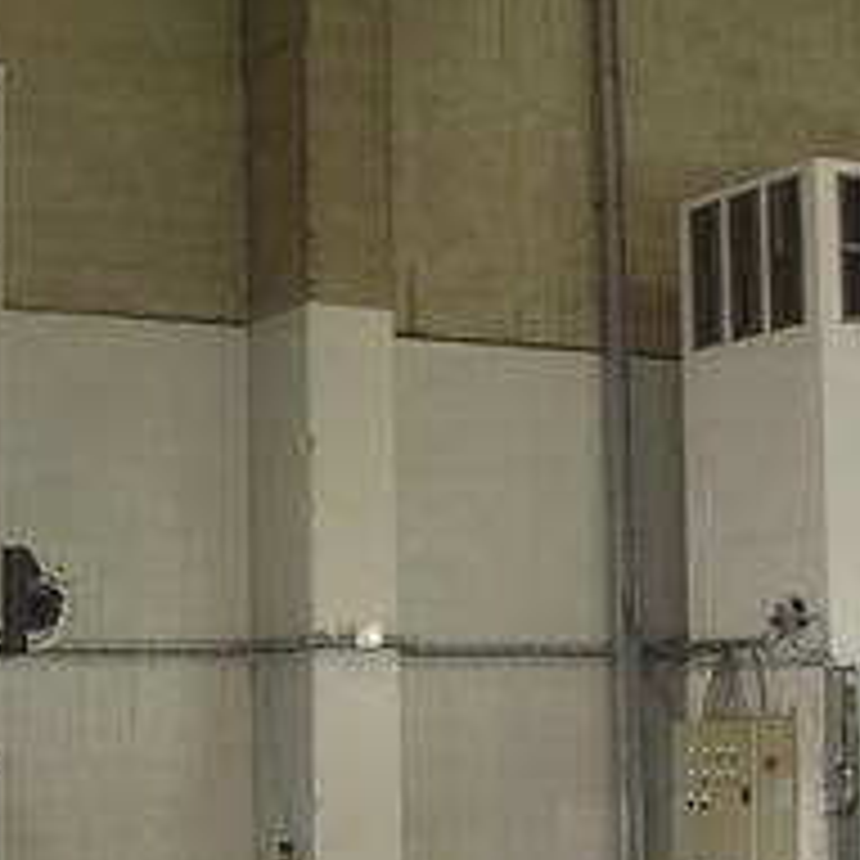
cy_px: 543
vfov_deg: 19.7
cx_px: 261
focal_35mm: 88
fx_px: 2473
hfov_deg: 19.6
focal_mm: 5.8
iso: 100
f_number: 2.8
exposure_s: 1/55
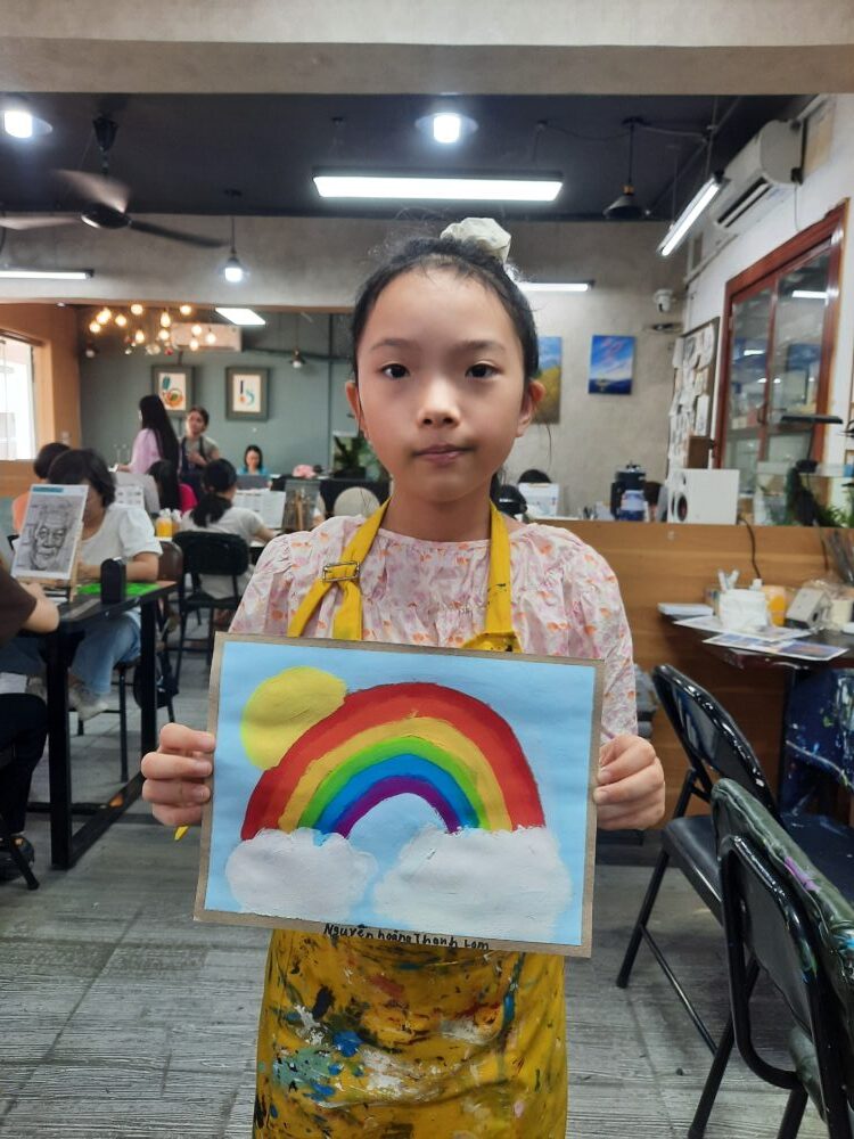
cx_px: 427
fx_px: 822
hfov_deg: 54.9
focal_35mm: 25
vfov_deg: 69.4
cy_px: 570
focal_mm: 4.6
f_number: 2
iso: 80
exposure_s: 1/50
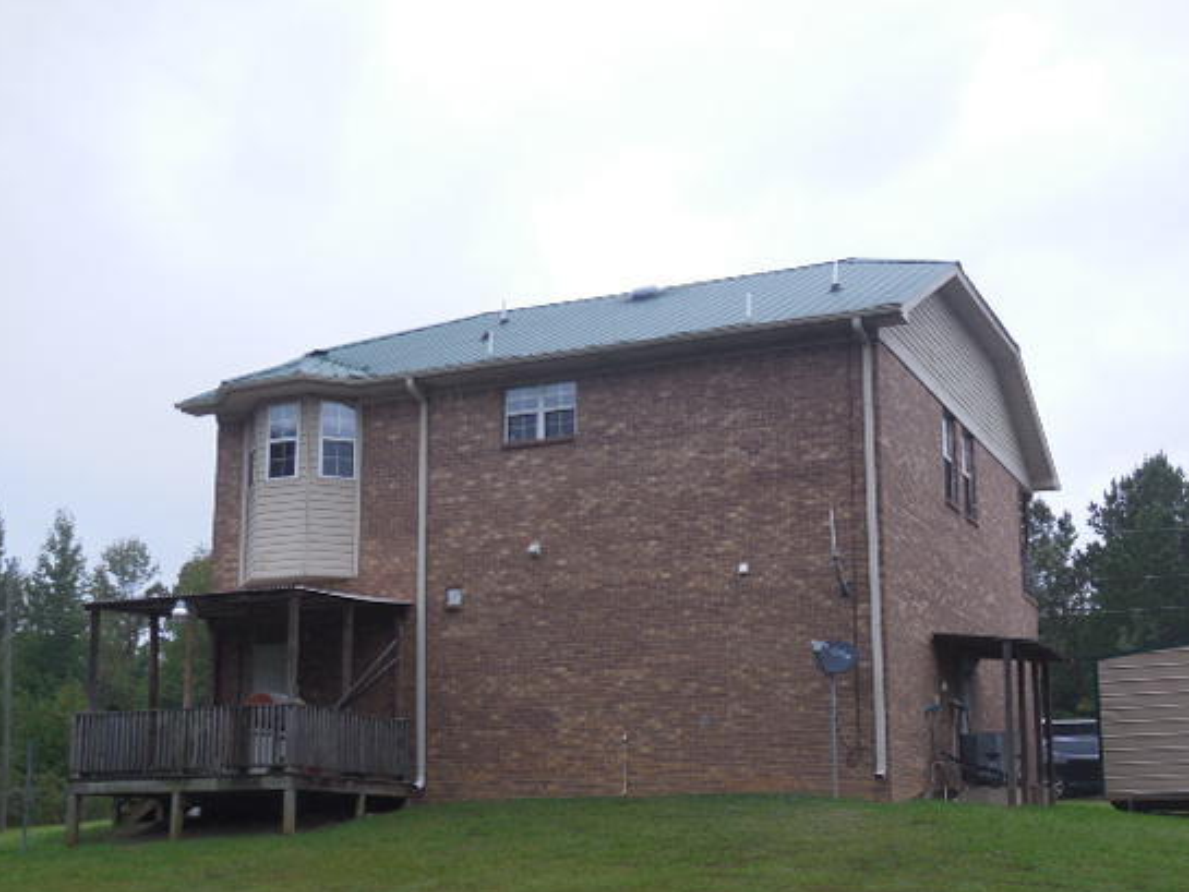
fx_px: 1855
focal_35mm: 54
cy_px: 519
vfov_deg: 27.0
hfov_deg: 35.5
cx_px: 654
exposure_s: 1/40
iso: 125
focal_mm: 8.2
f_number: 3.8
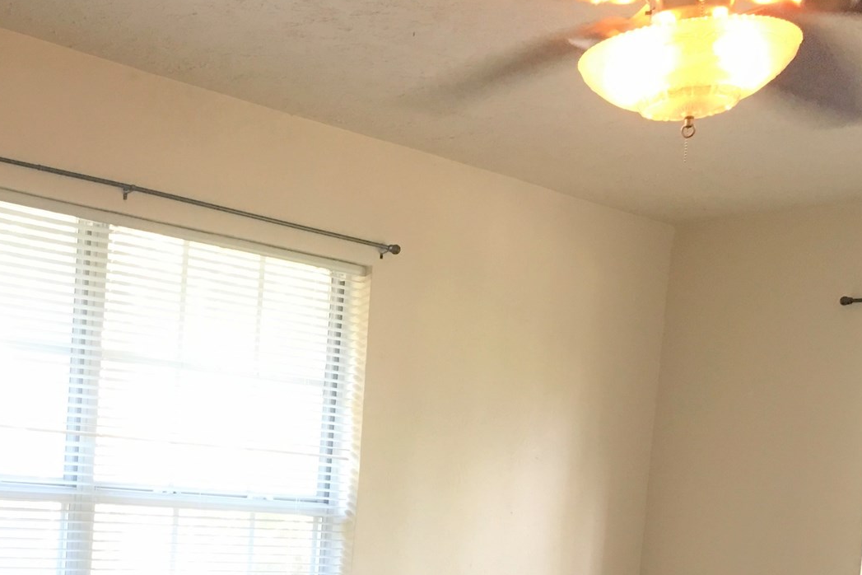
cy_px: 609
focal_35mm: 59
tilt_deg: -3.5
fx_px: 1413
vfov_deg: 21.9
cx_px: 201
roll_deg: -4.2
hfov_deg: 33.2
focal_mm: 4.15
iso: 80
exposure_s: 1/10
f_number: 2.2
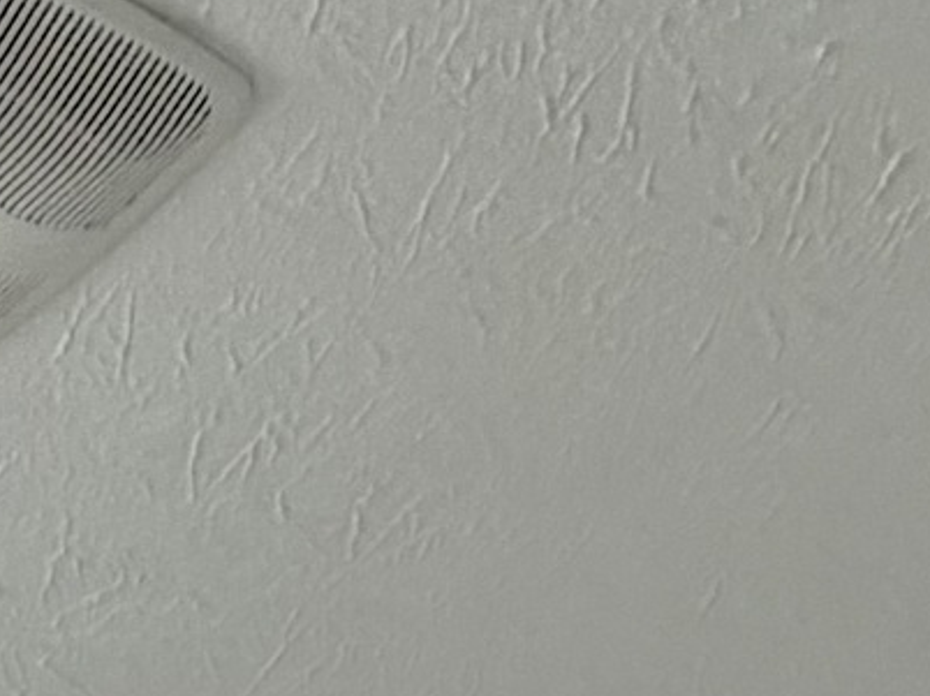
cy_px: 2544
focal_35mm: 107
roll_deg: +1.3
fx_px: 2873
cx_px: -405
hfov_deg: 16.9
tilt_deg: -7.8
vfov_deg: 8.8
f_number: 2.2
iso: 250
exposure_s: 1/120
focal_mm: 2.22
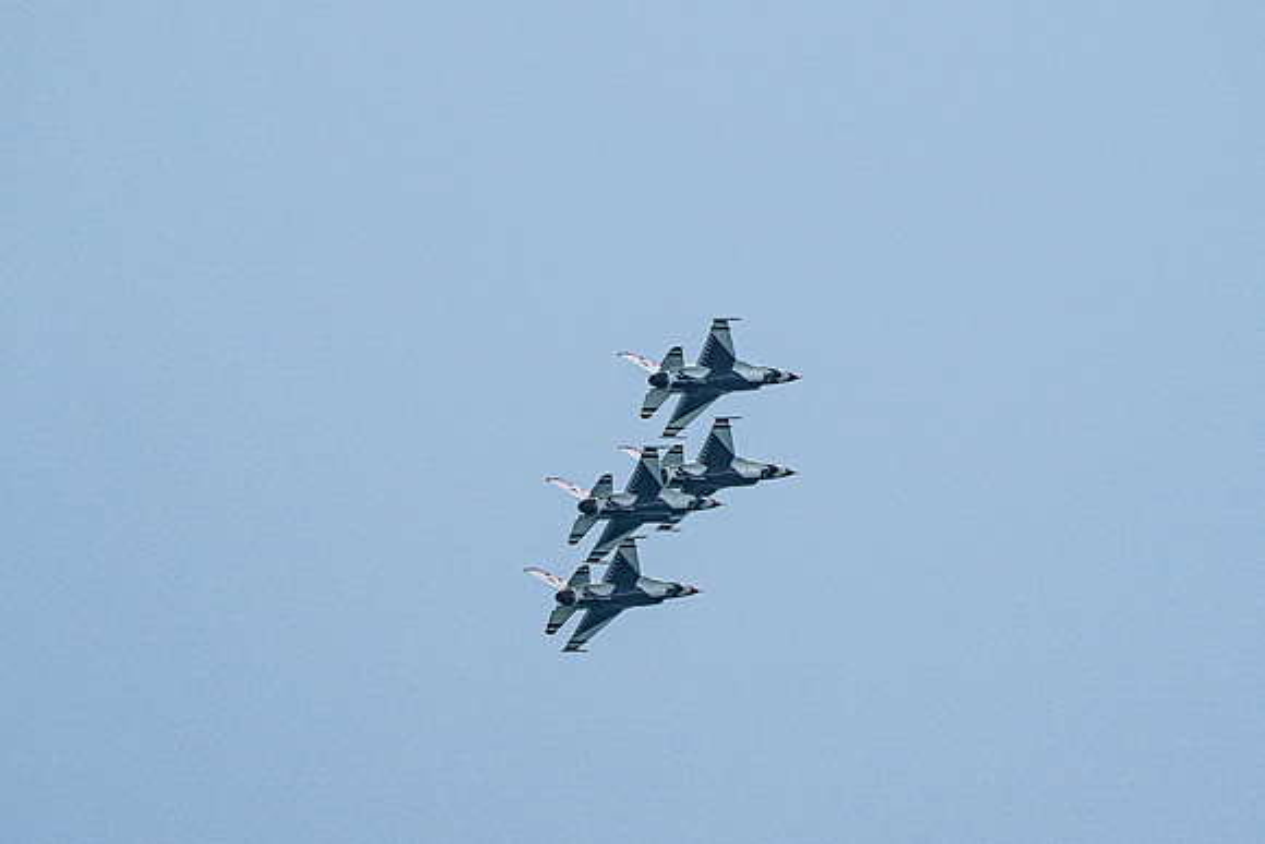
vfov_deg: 1.8
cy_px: 524
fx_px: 27057
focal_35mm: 770
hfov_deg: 2.7
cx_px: 686
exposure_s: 1/1600
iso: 800
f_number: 10
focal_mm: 400
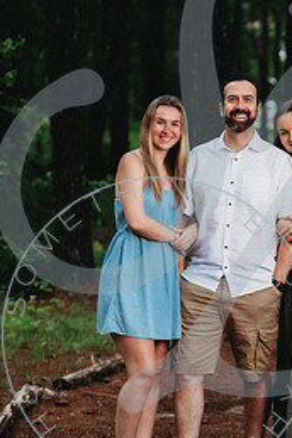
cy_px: 205
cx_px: 236
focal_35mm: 157
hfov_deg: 8.7
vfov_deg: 13.1
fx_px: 1910
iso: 400
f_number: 2.8
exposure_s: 1/160
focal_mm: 90
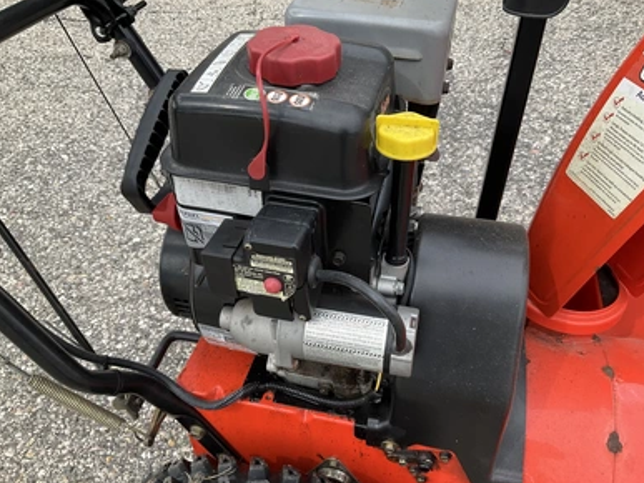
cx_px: 329
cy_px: 243
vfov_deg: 46.8
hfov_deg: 60.0
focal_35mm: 30
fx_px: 558
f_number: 1.8
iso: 25
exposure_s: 1/435
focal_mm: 3
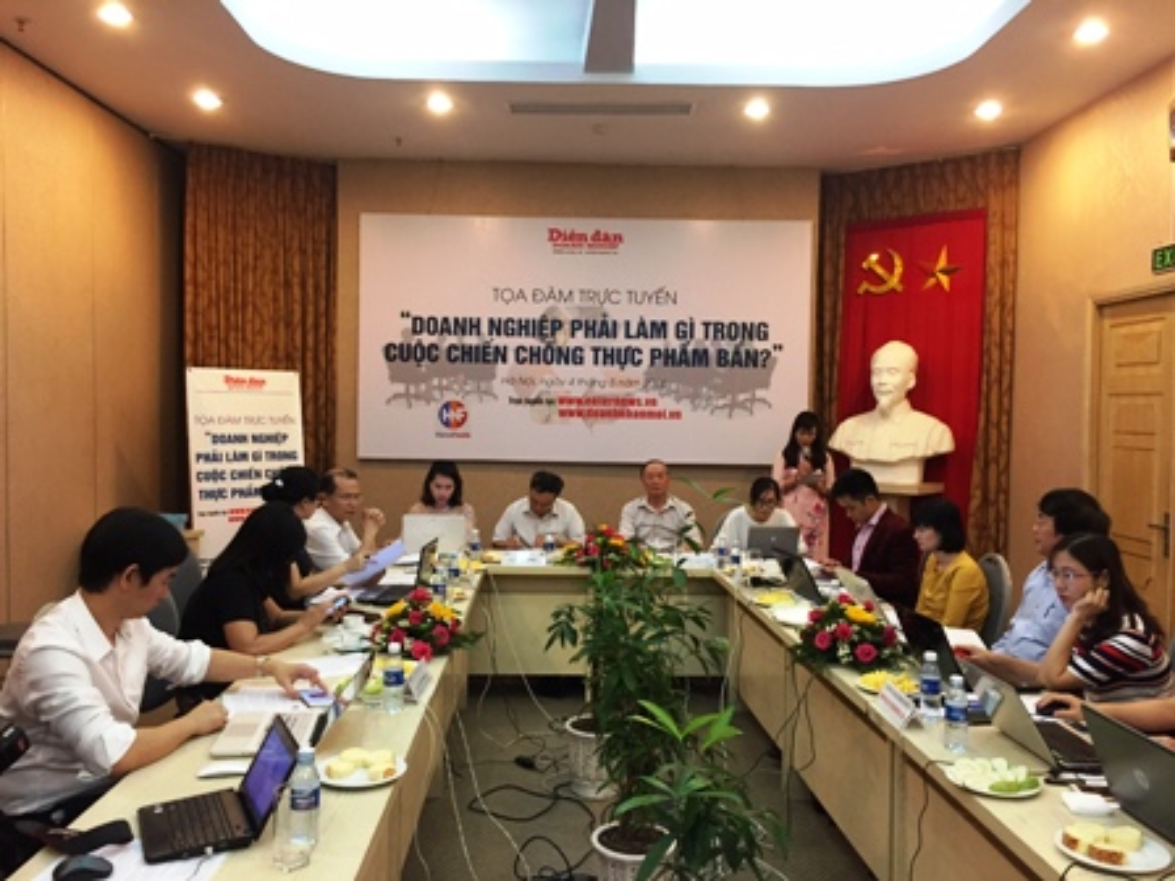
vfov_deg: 48.2
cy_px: 440
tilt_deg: -2.1
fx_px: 984
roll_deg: -2.8
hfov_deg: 61.7
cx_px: 588
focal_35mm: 29
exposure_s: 1/33
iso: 160
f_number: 2.2
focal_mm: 4.15
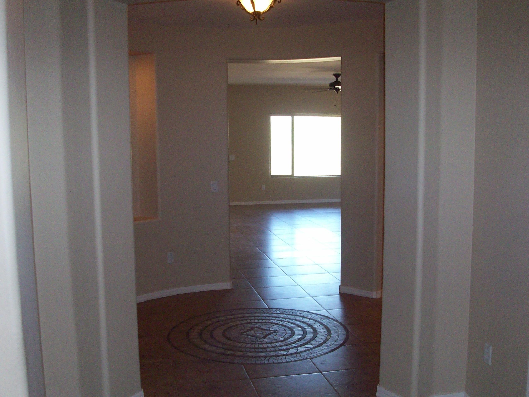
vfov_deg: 36.0
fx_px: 611
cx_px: 284
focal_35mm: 40
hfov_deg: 46.8
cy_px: 212
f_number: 2.8
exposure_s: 1/60
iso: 160
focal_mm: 5.7
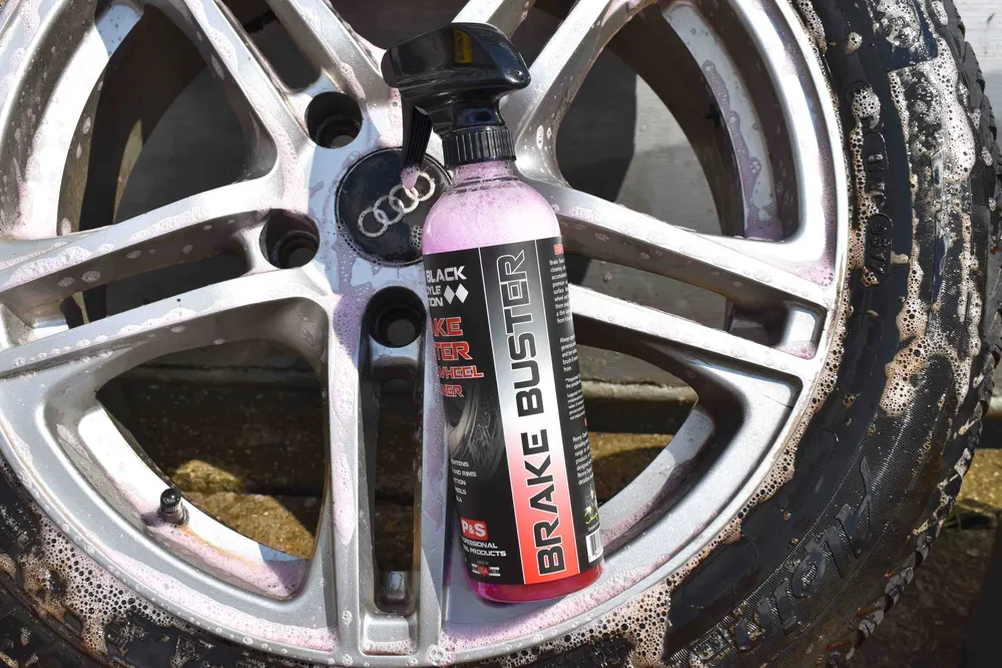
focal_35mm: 44
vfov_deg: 30.8
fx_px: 1210
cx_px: 501
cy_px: 334
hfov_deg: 45.0
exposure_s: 1/500
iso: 200
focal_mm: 29
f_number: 11
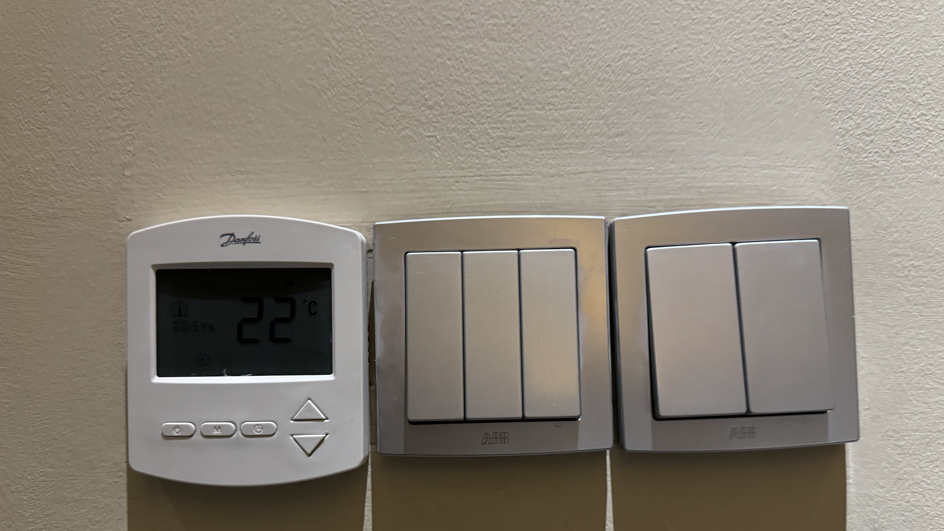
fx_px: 676
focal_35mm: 27
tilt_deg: -0.9
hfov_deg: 69.8
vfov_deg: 42.6
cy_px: 330
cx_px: 484
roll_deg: +0.5
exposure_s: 1/50
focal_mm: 6.76
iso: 640
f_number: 1.78
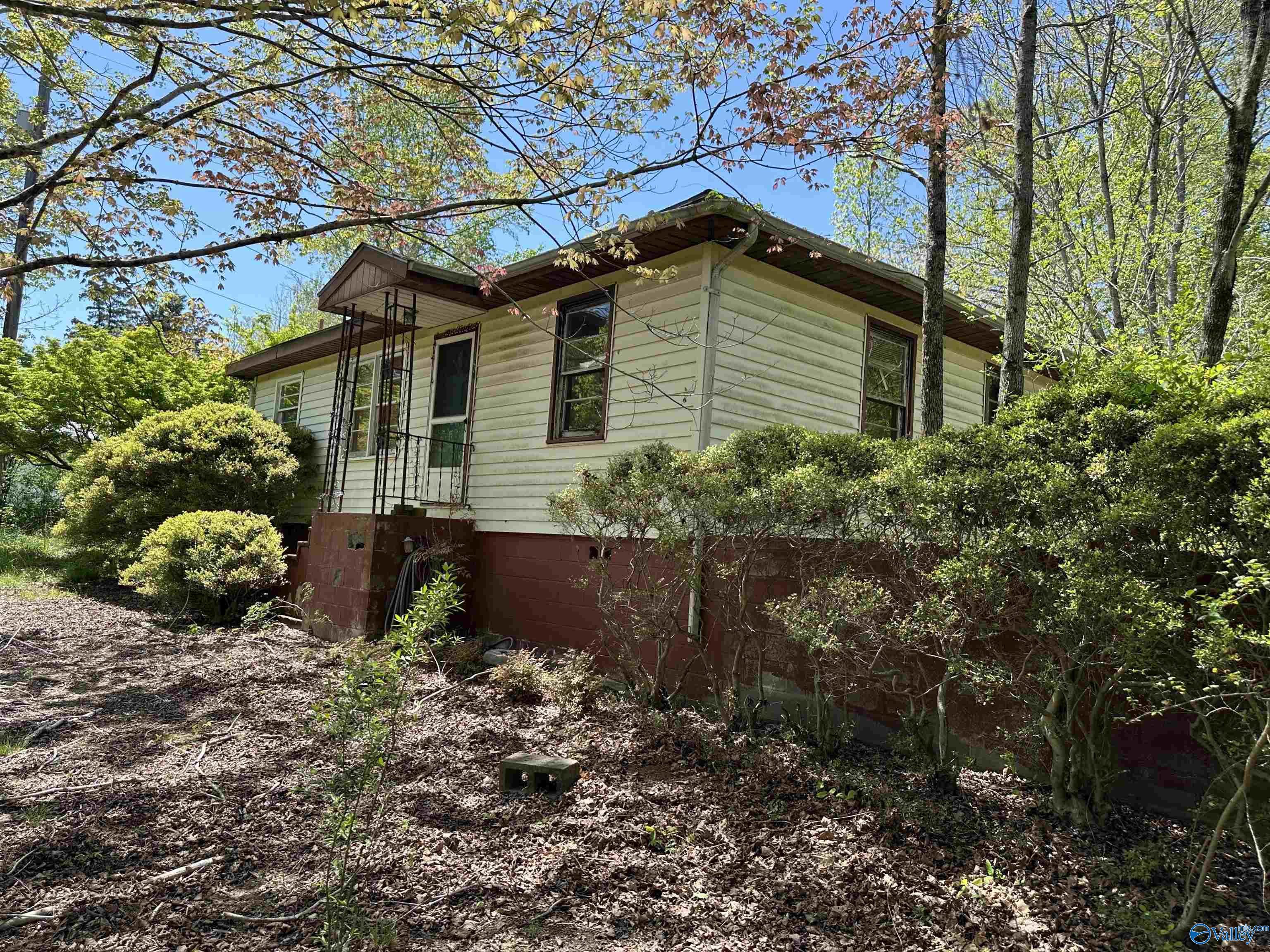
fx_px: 881
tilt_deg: +5.9
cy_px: 476
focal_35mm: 24
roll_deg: -4.7
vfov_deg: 56.8
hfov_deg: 71.6
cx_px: 635
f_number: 1.78
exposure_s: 1/1095
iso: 80
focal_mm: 6.86
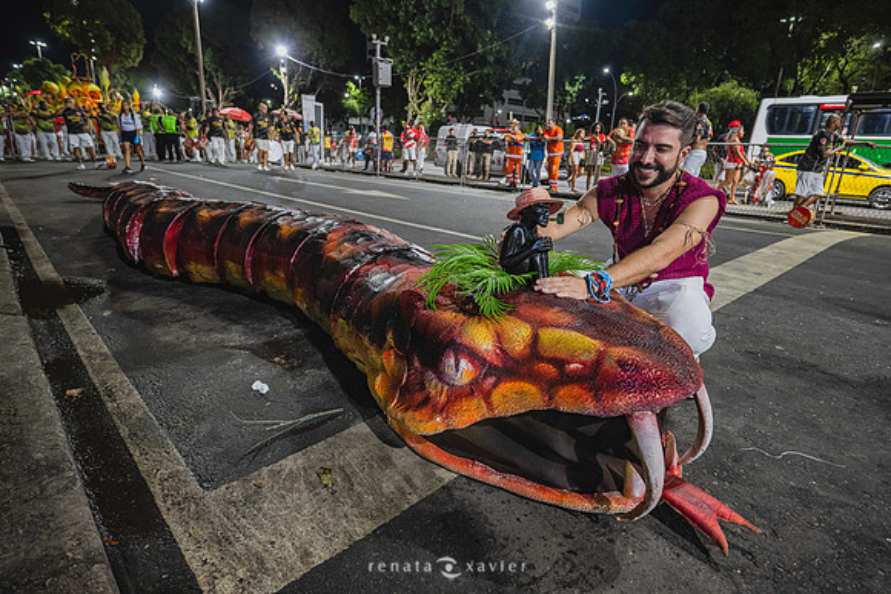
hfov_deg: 85.4
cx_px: 446
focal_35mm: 20
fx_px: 483
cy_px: 297
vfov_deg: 63.2
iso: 1250
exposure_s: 1/60
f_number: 4
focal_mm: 19.5
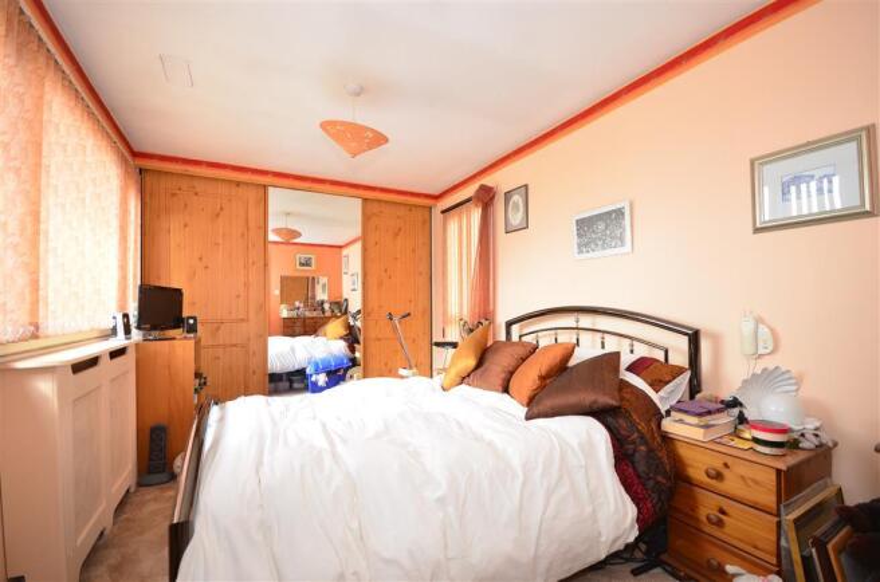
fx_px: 366
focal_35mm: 15
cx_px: 440
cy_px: 291
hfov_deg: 100.5
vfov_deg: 77.0
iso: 200
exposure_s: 1/10
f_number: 4
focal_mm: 10
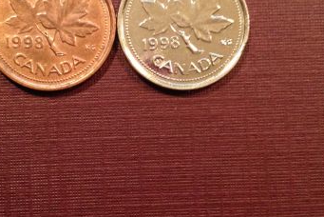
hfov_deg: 31.3
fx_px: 576
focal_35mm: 64
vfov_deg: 21.2
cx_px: 125
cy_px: 71
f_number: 2.4
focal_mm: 4.28
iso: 250
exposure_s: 1/20
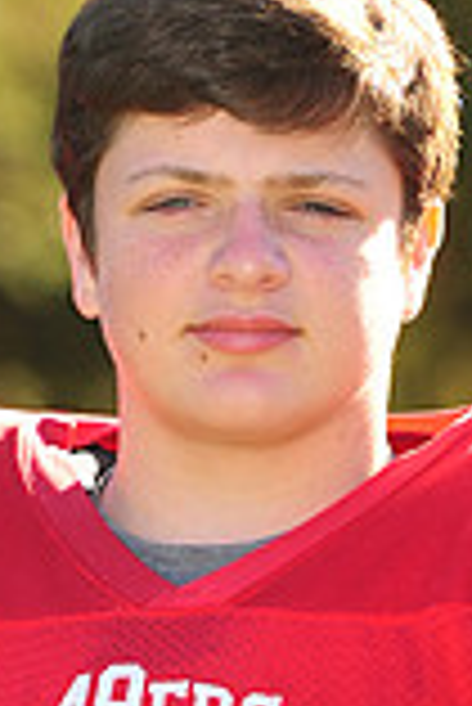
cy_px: 935
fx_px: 13735
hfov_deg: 2.0
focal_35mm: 700
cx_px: 117
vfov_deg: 2.9
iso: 200
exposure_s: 1/320
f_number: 4.5
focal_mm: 190
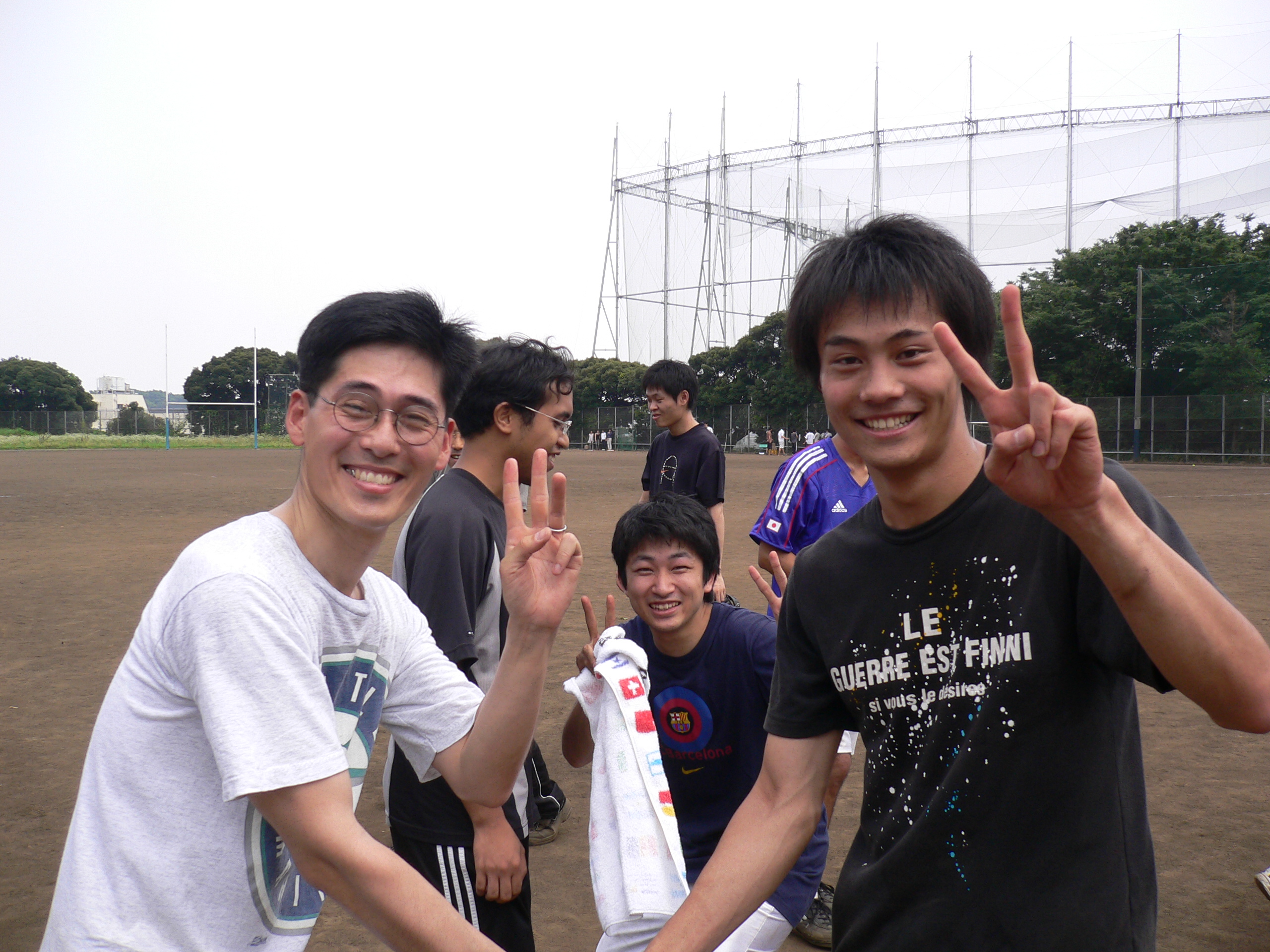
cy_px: 476
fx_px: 1284
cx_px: 635
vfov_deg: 40.7
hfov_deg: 52.6
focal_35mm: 35
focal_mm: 5.8
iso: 80
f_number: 2.8
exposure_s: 1/640
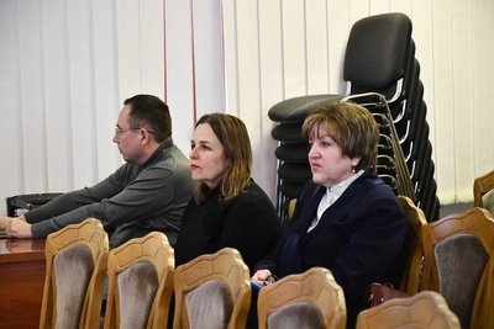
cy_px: 164
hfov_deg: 15.2
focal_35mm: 135
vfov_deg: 10.2
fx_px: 1853
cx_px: 247
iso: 3200
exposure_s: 1/60
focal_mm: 90
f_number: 5.3
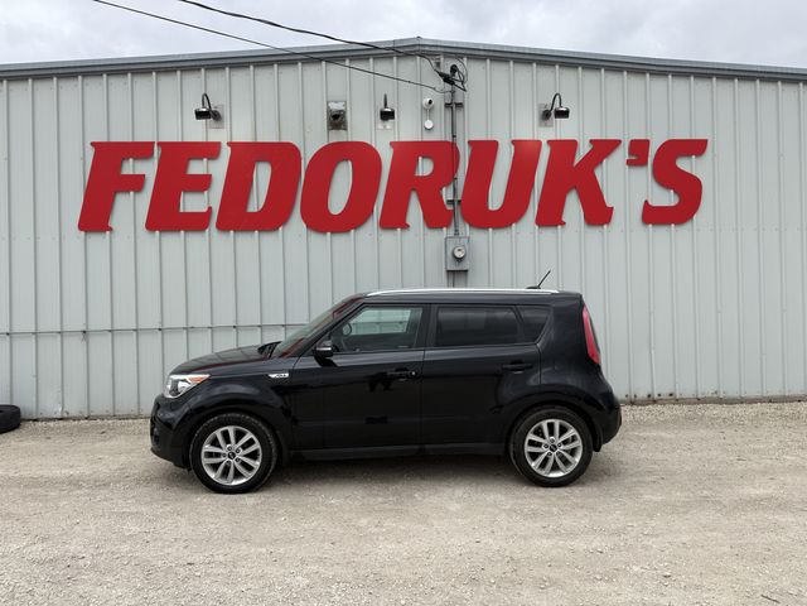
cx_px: 404
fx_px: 560
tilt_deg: +0.0
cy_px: 303
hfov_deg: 71.6
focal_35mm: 24
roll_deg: +0.6
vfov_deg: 56.8
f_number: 1.78
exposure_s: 1/1855
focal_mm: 6.76
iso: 80
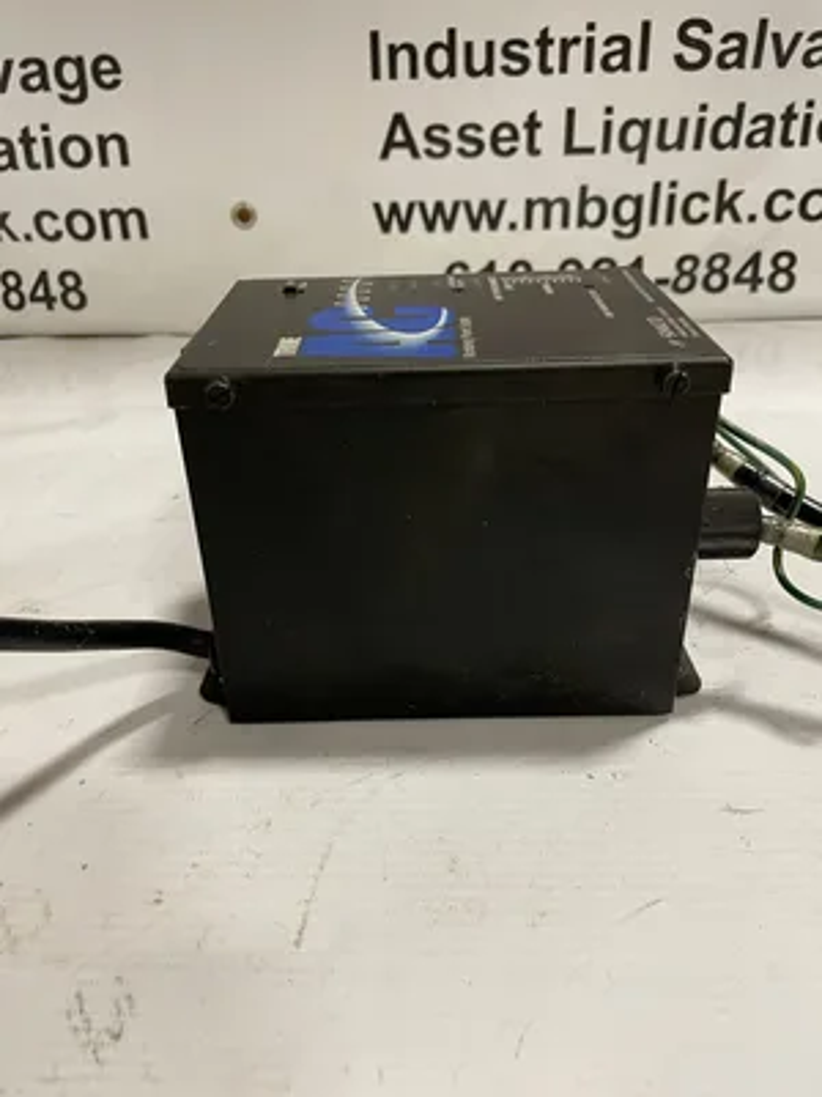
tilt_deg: -30.1
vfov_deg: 67.3
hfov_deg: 53.1
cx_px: 411
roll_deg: +0.5
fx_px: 823
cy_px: 548
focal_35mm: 26
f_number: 1.6
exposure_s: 1/60
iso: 160
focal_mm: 4.2
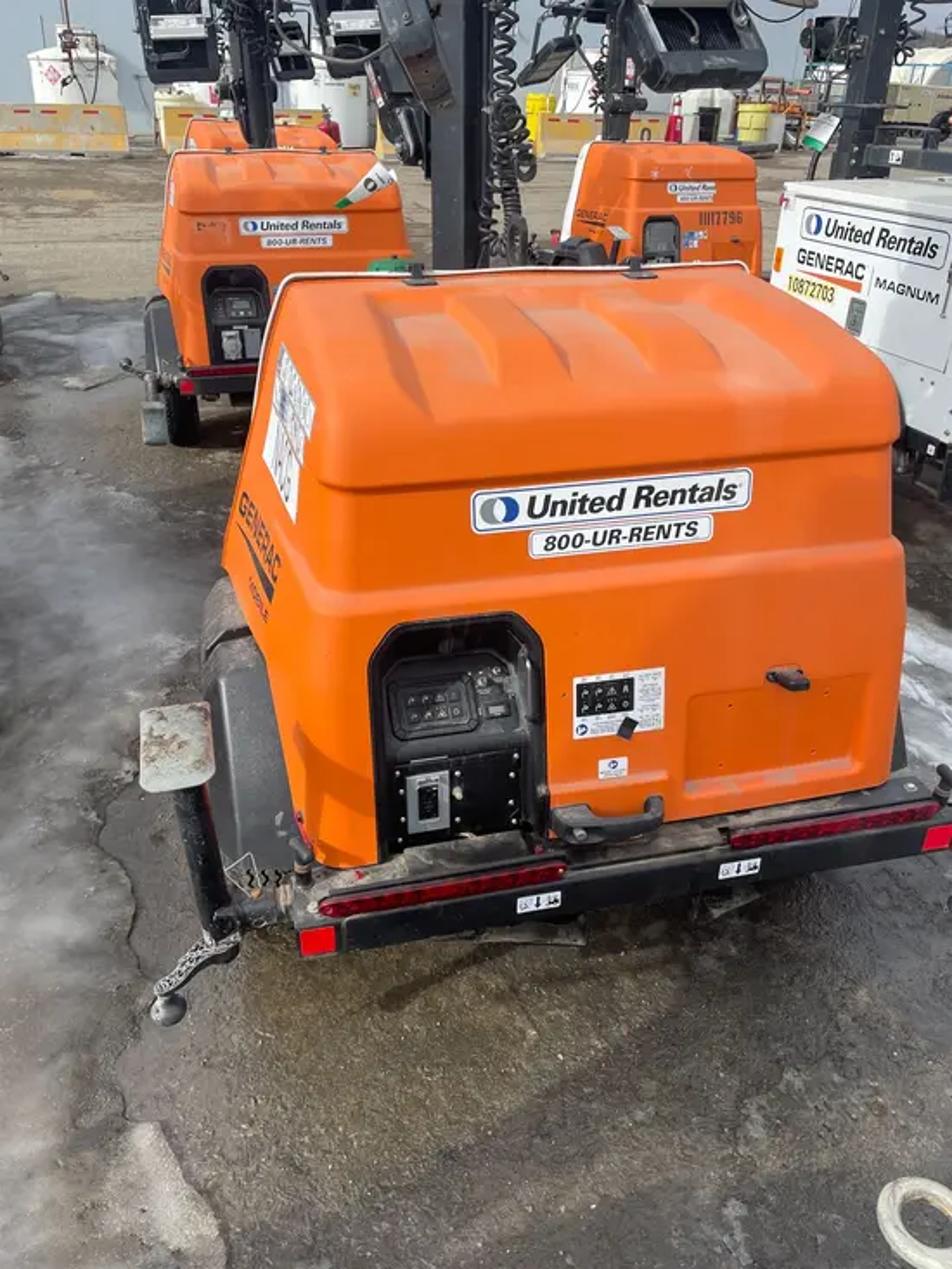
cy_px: 634
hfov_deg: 53.1
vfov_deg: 67.3
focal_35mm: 26
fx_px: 953
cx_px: 476
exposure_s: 1/2053
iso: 32
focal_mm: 4.2
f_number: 1.6
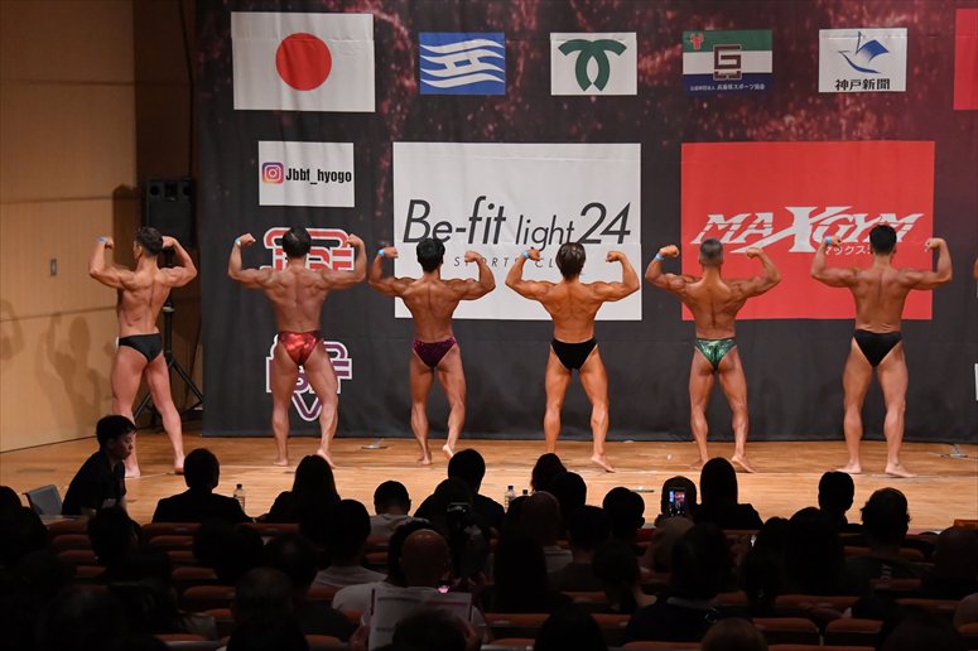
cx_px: 489
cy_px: 326
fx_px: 3340
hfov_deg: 16.7
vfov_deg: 11.1
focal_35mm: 123
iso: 7200
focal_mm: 82
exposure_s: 1/400
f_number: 5.6
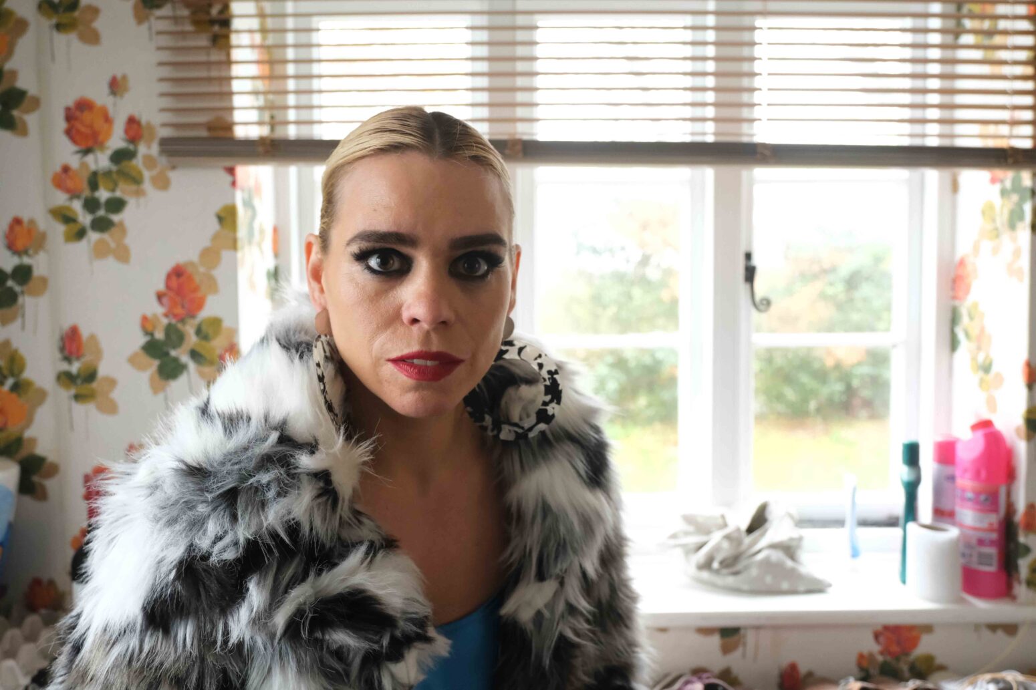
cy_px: 345
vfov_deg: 45.0
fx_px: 834
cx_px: 518
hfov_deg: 63.7
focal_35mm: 29
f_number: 3.6
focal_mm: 19.4
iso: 3200
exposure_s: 1/100
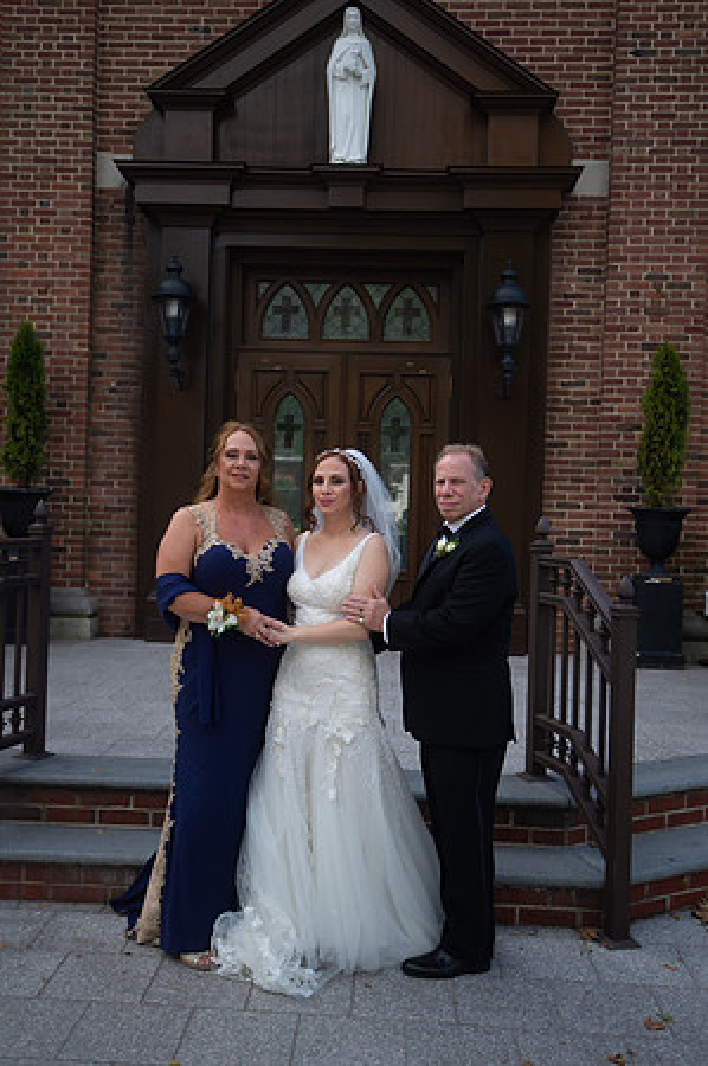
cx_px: 354
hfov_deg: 37.8
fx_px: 1035
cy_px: 533
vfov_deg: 54.5
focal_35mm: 35
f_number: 4
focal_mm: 35
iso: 400
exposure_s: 1/1250
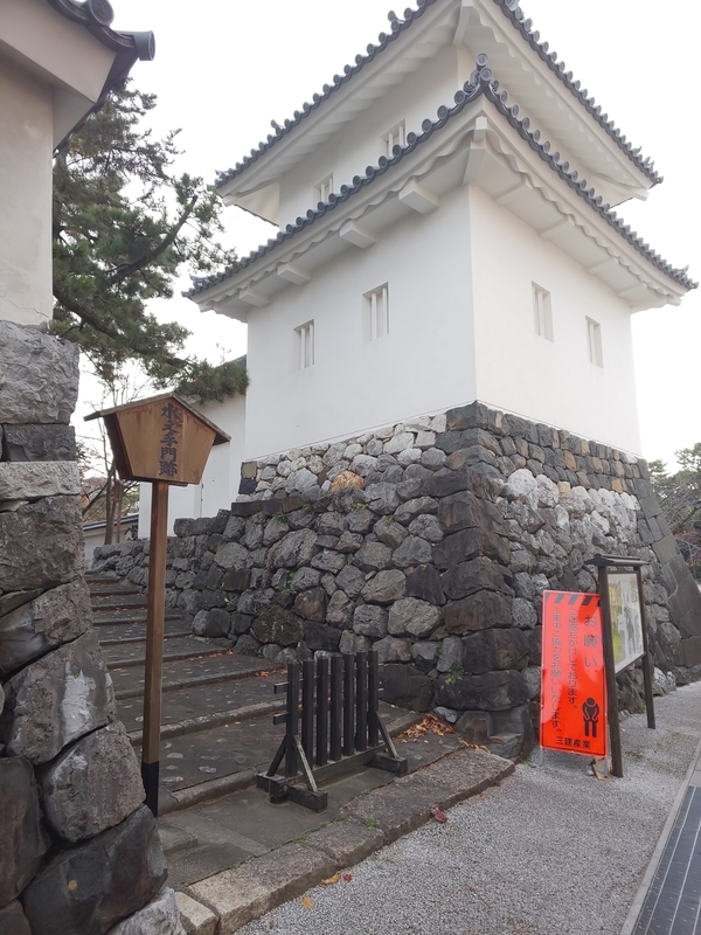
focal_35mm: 20
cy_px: 468
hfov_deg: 66.0
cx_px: 350
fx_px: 540
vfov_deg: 81.7
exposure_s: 1/106
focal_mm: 3.45
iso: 28
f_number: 1.94
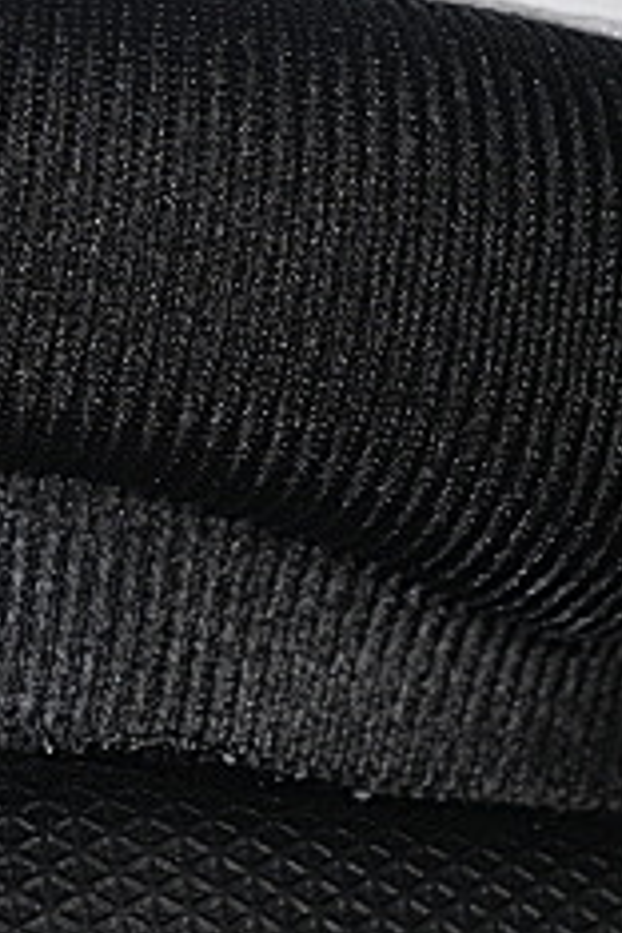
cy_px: 431
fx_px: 8966
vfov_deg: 6.0
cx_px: -56
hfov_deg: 4.0
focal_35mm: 346
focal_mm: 50
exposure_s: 1/100
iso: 160
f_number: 7.1
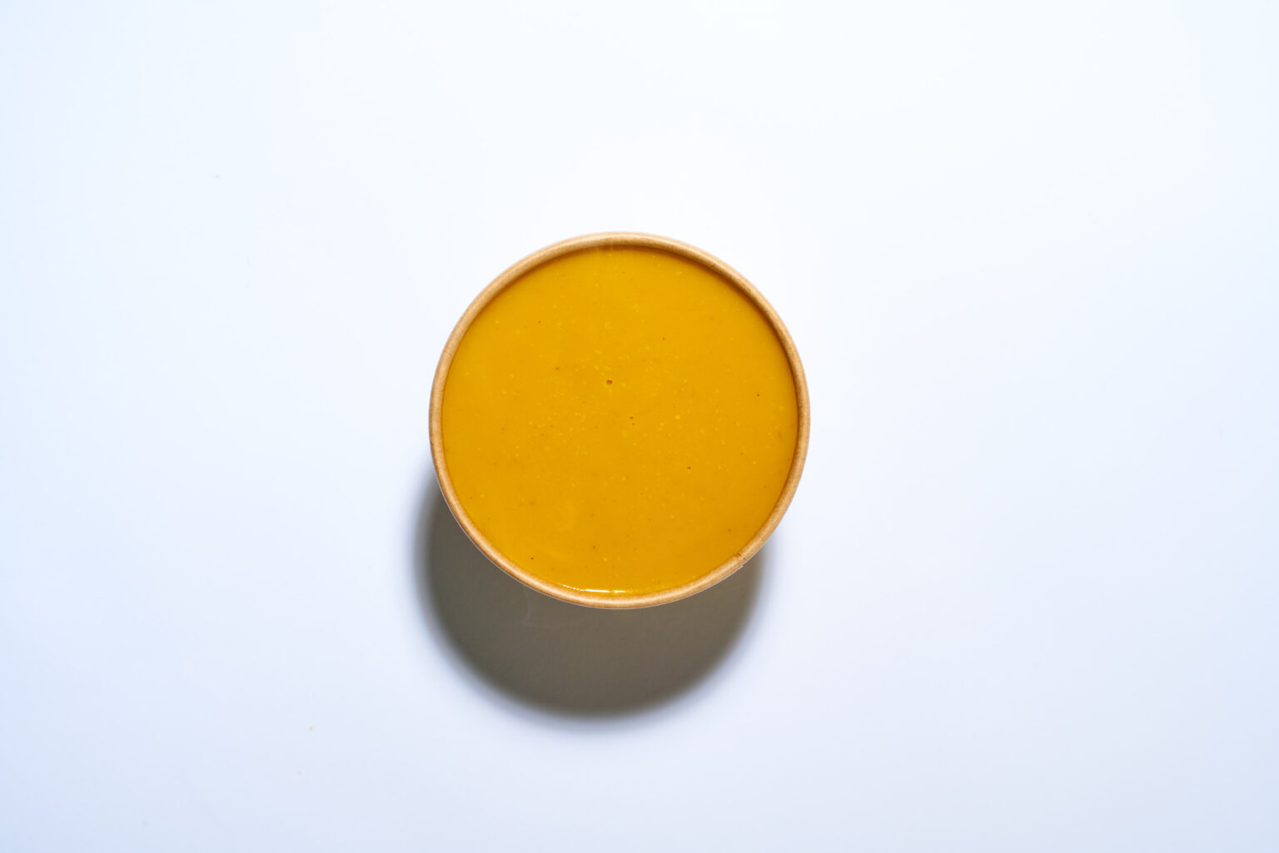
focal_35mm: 57
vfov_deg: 23.9
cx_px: 640
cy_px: 426
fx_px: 2015
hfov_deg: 35.2
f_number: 10
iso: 125
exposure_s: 1/125
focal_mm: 56.7
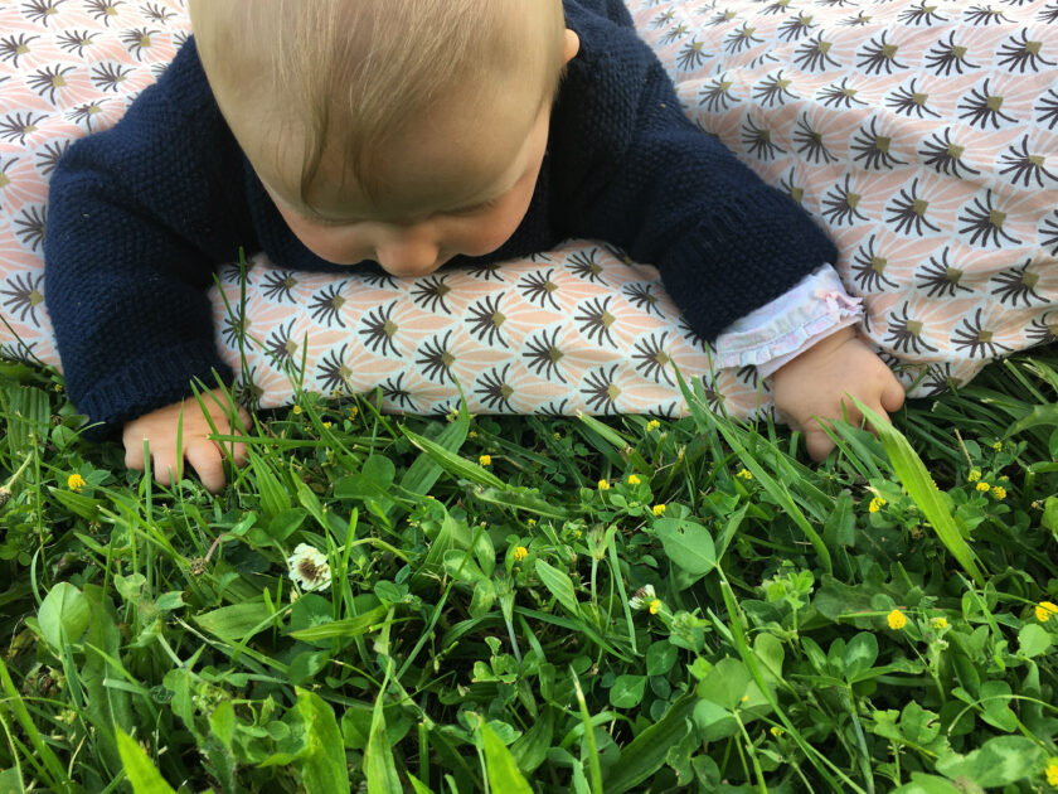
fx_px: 886
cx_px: 529
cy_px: 397
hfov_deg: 61.7
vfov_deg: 48.2
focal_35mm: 29
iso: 25
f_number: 2.2
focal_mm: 4.15
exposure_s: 1/124
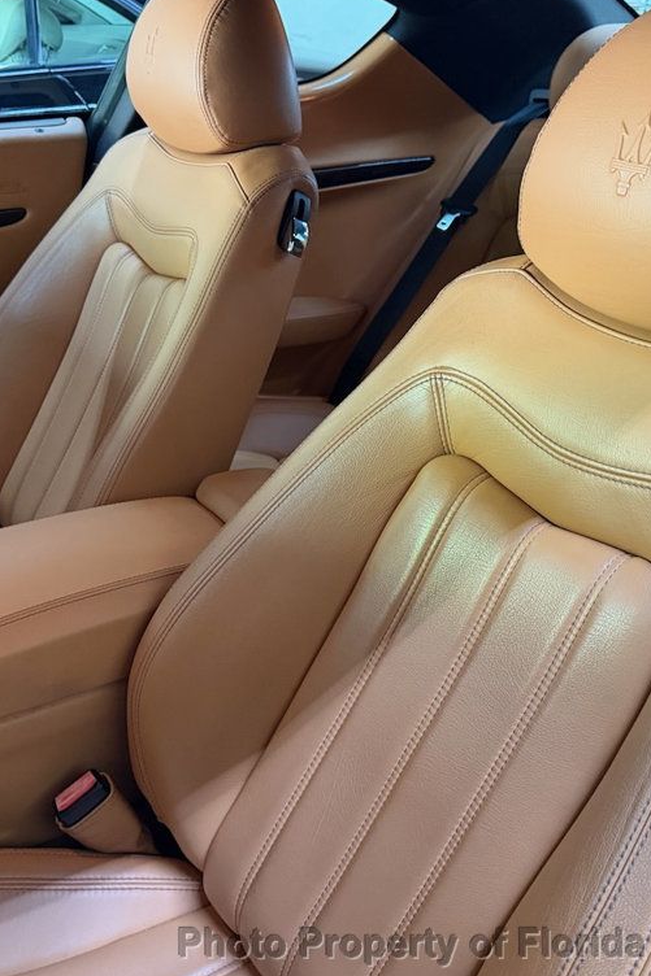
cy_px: 489
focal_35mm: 34
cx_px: 322
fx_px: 923
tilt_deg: -27.9
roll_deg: -4.8
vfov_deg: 55.8
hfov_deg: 38.9
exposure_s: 1/60
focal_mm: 6.76
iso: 800
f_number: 1.78
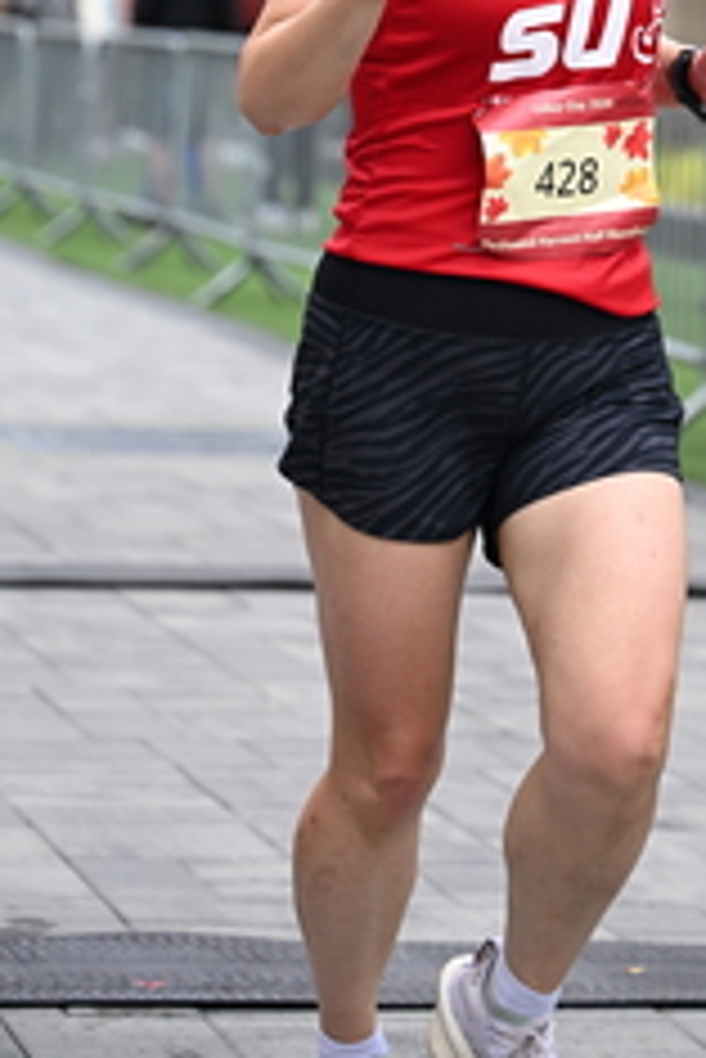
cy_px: -153
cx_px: 587
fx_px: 4817
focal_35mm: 164
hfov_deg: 8.4
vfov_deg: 12.3
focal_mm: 70
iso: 640
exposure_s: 1/2000
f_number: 2.8
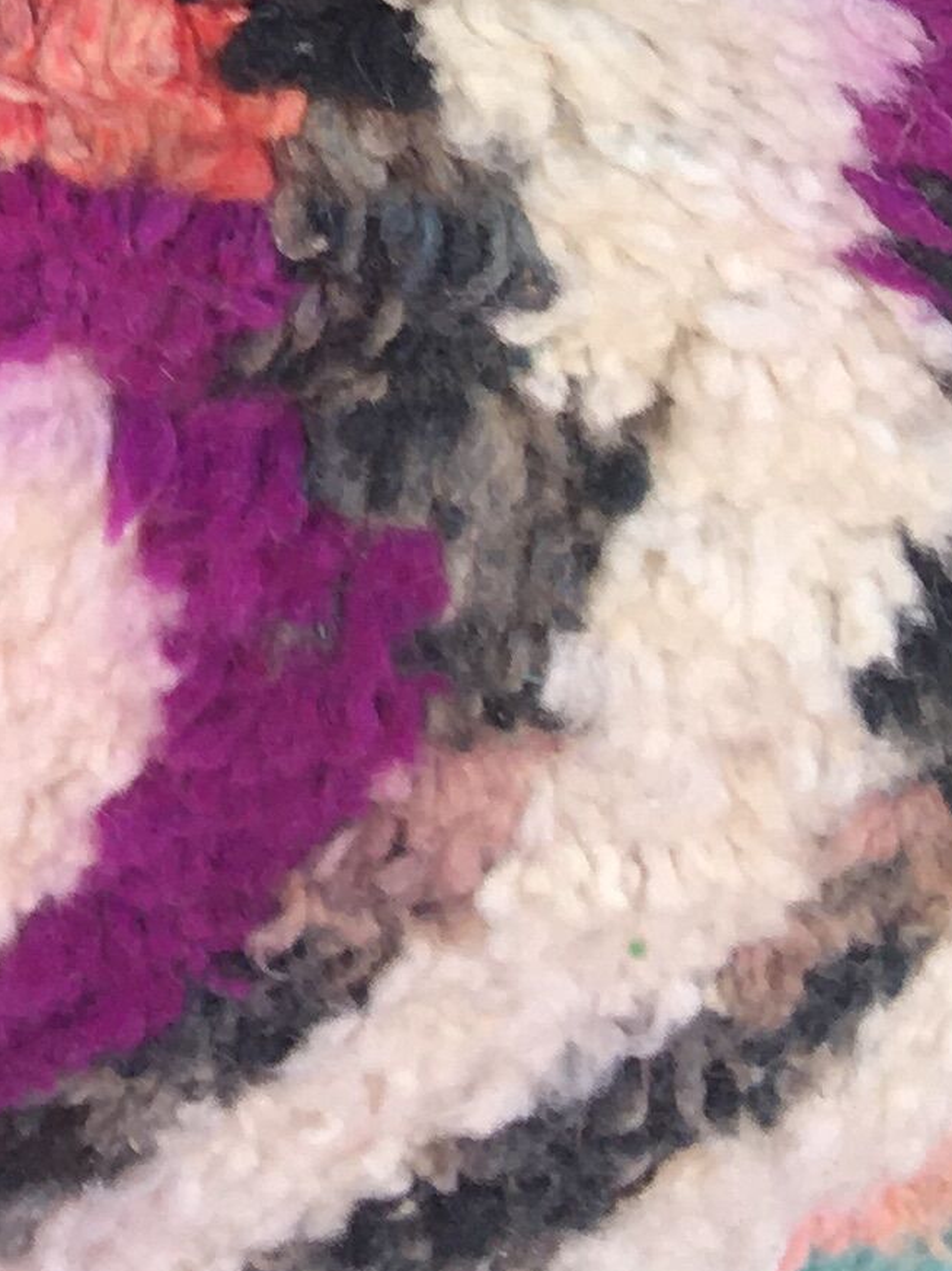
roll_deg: -3.3
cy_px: -1060
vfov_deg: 13.2
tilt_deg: -34.3
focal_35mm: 134
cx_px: -926
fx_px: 4917
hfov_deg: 10.2
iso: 25
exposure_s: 1/187
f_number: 2.2
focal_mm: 4.15
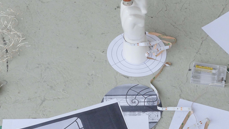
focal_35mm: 115
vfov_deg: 10.5
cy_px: 98
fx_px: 698
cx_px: 145
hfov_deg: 18.6
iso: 1600
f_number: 5
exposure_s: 1/160
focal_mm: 30
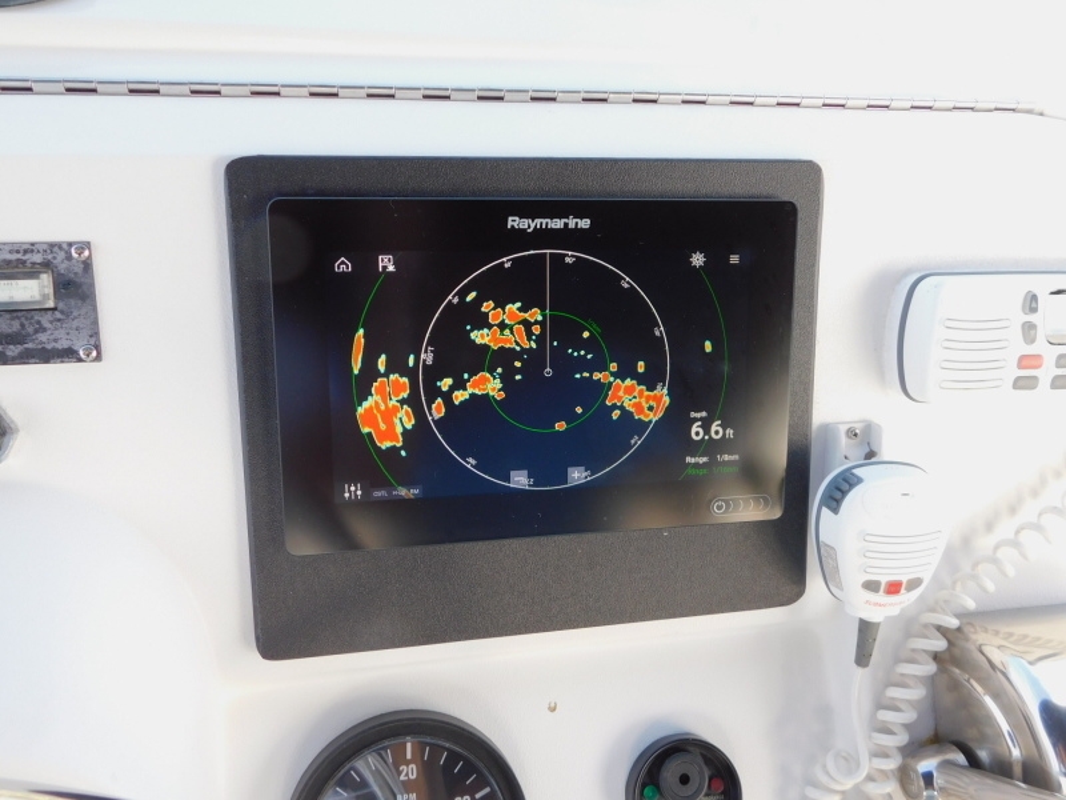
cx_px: 533
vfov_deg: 46.8
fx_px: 924
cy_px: 400
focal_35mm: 30
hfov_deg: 60.0
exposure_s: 1/100
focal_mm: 5.3
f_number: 3.2
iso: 125
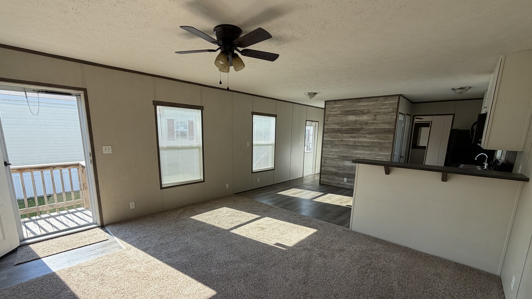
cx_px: 257
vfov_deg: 66.7
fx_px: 226
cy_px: 174
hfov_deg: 99.3
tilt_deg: -10.6
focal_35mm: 16
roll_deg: -0.6
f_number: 2.2
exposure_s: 1/238
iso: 40
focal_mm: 2.22
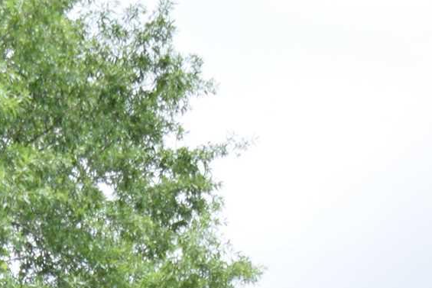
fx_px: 1956
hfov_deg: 12.5
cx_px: 56
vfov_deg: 7.6
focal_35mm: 163
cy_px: 770
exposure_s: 1/400
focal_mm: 20
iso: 100
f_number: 3.5
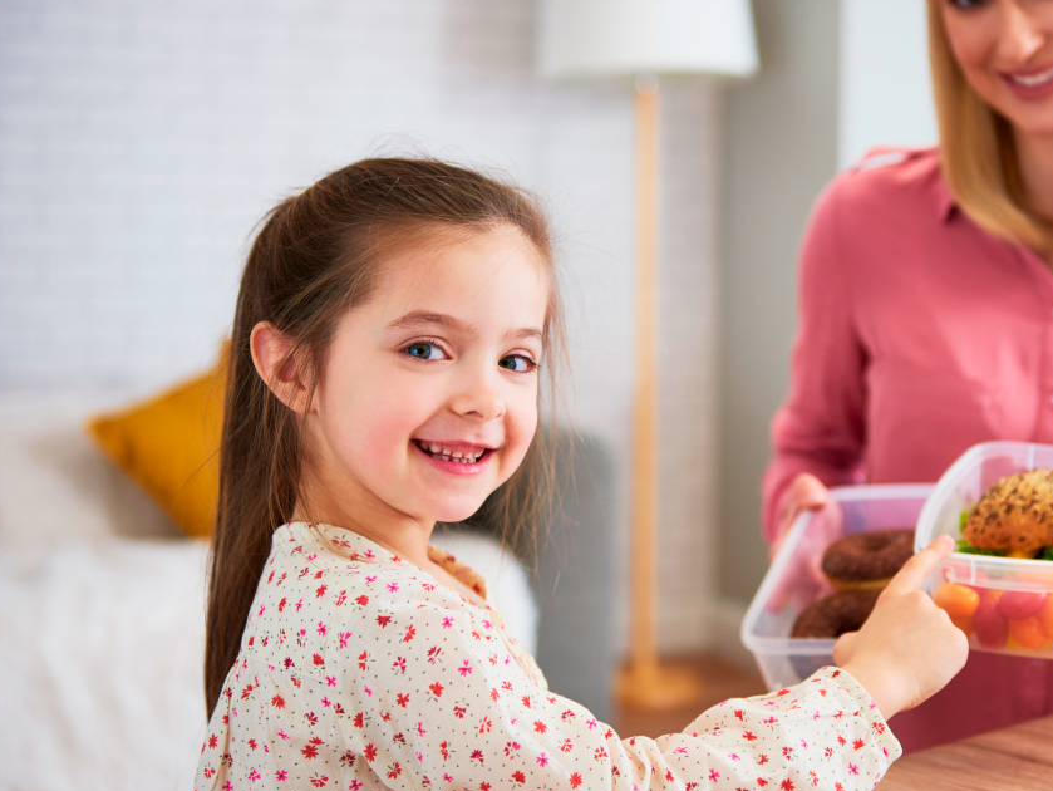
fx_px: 2009
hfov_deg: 29.1
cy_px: 376
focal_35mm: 66
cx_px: 720
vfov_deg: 22.3
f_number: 2.8
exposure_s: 1/125
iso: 200
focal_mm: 48
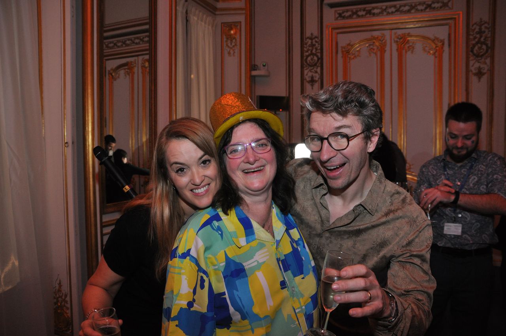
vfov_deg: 47.8
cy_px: 168
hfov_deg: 67.4
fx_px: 379
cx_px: 253
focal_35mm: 27
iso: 800
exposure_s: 1/60
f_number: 4
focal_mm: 18
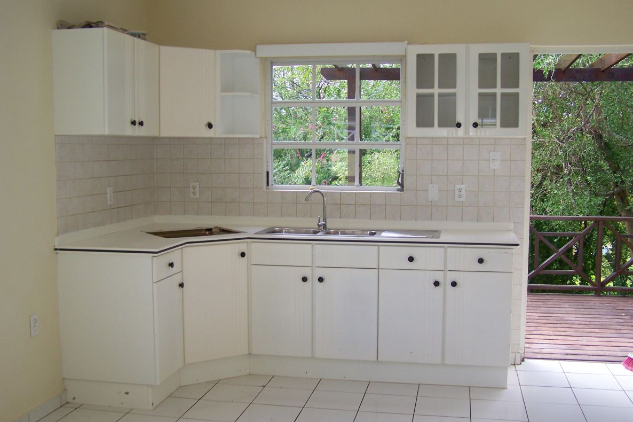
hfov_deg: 48.5
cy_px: 217
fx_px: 703
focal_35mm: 40
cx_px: 319
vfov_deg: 33.4
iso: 80
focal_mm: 6.3
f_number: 2.8
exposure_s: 1/80
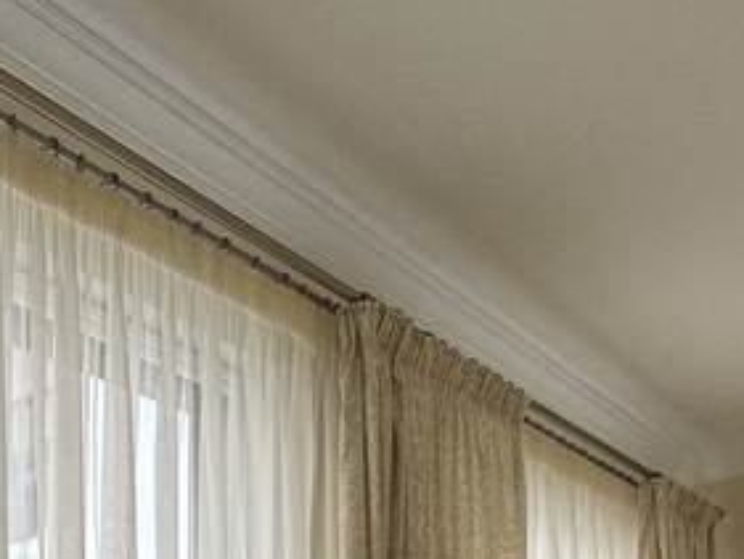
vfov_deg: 23.0
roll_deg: -0.4
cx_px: 207
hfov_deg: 36.8
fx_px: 1097
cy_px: 845
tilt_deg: -1.0
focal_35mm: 51
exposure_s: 1/100
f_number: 2.2
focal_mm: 2.22
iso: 160
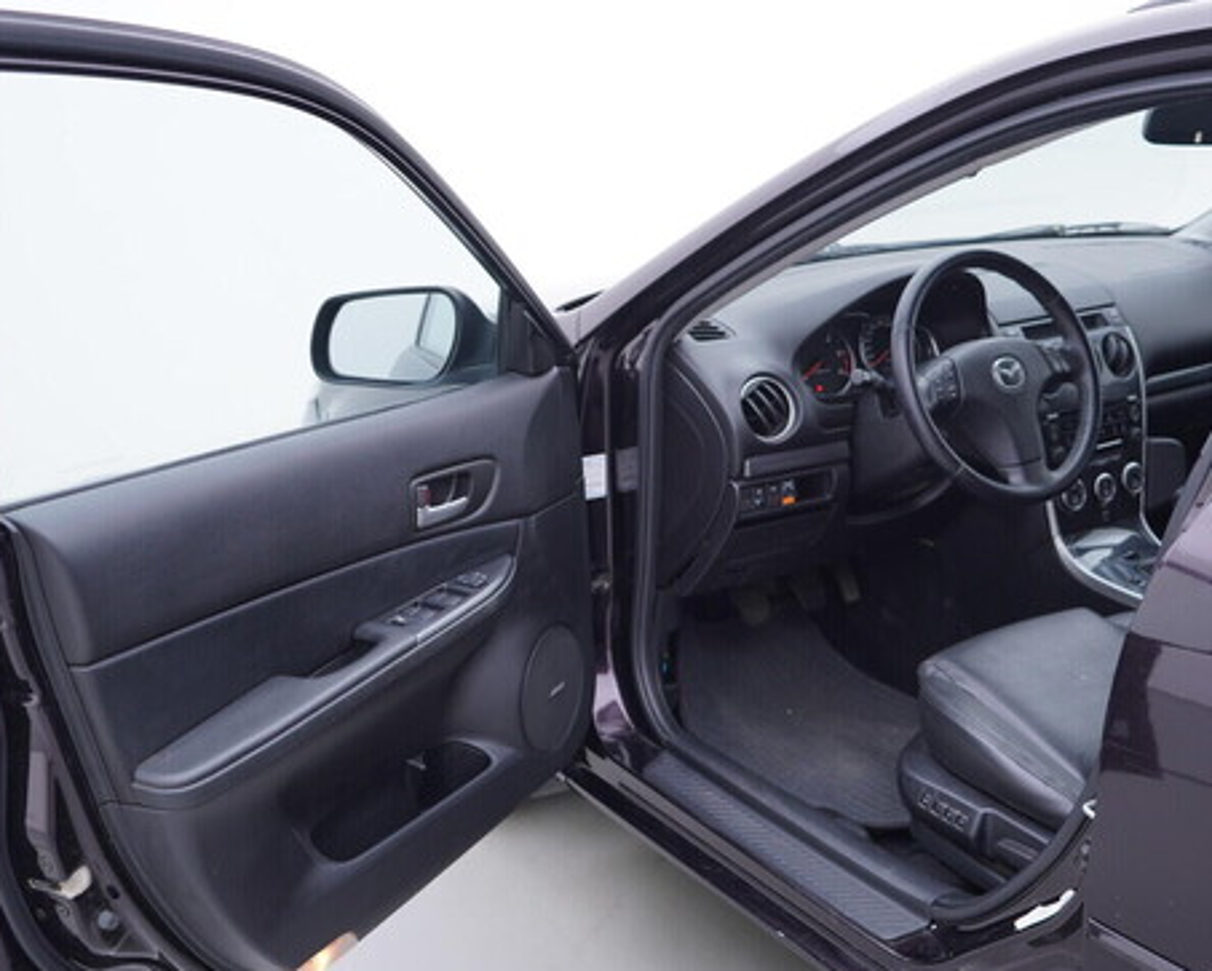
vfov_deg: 36.5
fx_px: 1472
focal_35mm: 41
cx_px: 621
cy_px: 488
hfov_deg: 44.8
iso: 125
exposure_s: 1/50
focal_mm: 24
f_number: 3.2
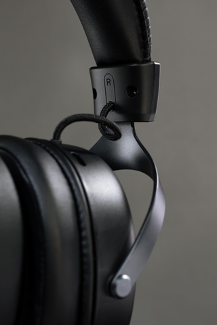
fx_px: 949
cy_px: 162
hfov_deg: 13.0
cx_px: 108
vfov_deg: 19.5
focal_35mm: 105
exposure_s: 1/100
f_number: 8
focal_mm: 70
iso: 800
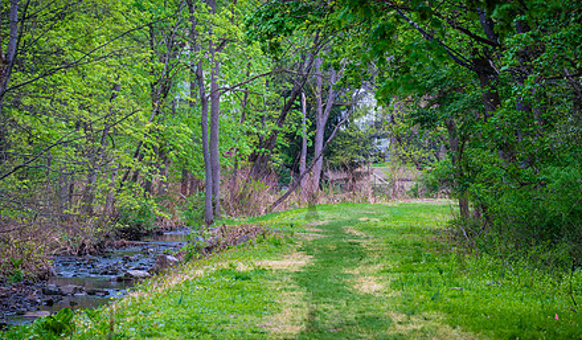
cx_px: 311
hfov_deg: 10.4
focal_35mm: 205
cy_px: 231
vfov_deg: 6.1
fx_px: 3193
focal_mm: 150
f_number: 4
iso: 500
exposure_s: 1/200
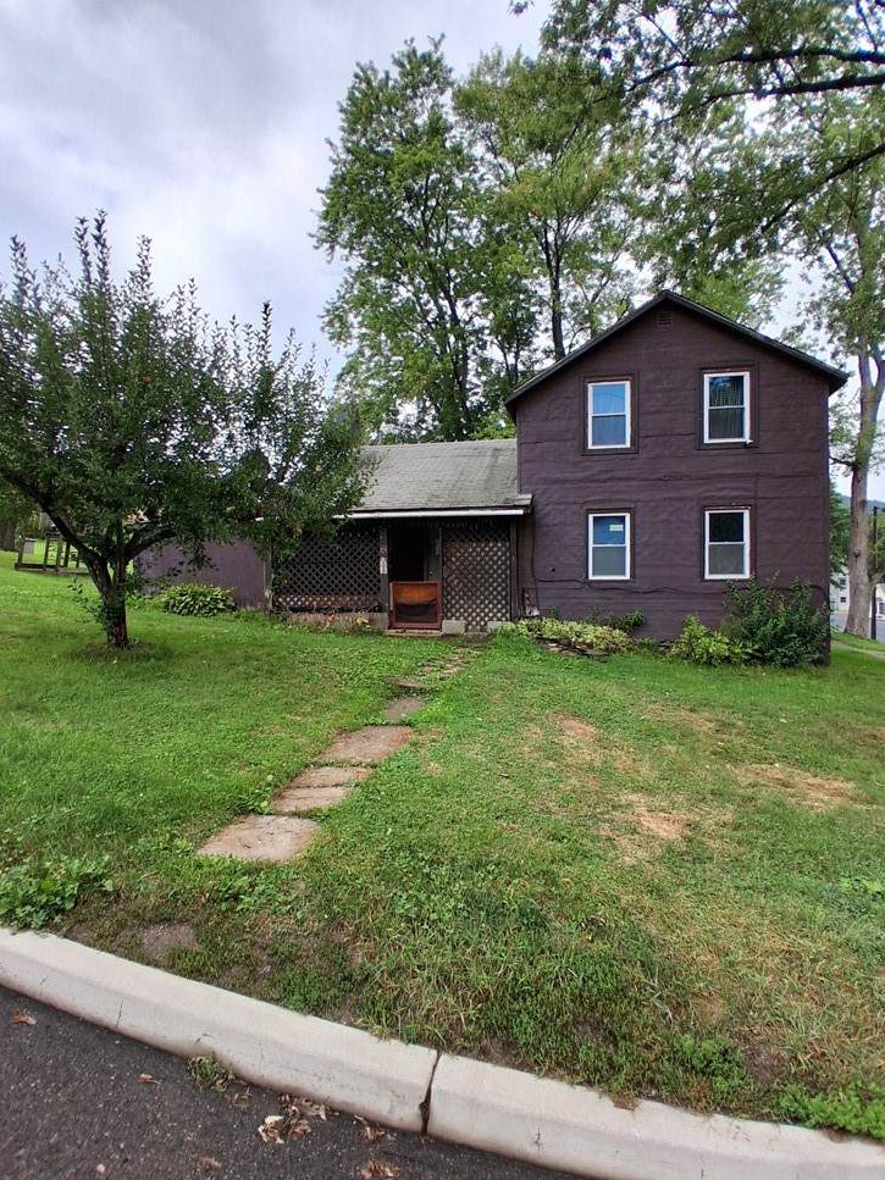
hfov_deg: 71.6
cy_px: 566
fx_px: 614
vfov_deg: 87.7
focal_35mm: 18
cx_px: 448
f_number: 2.2
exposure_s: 1/823
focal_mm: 1.4
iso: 50
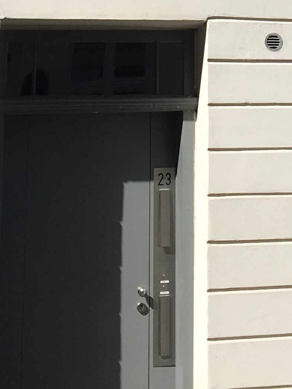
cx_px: 277
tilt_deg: +14.0
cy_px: -164
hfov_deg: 13.1
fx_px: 1260
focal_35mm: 112
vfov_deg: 16.3
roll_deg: +1.2
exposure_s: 1/1672
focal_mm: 4.15
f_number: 2.2
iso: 25
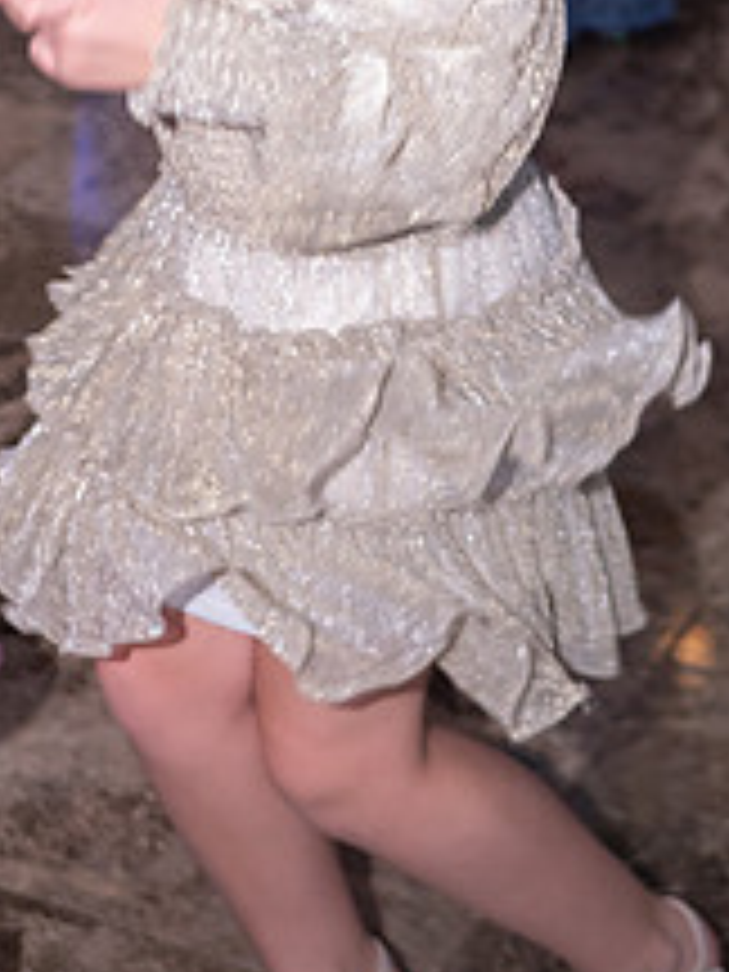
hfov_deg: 14.2
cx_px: 250
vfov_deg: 18.4
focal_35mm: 104
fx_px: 2920
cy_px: 0
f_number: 1.7
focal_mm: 25
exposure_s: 1/160
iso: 800
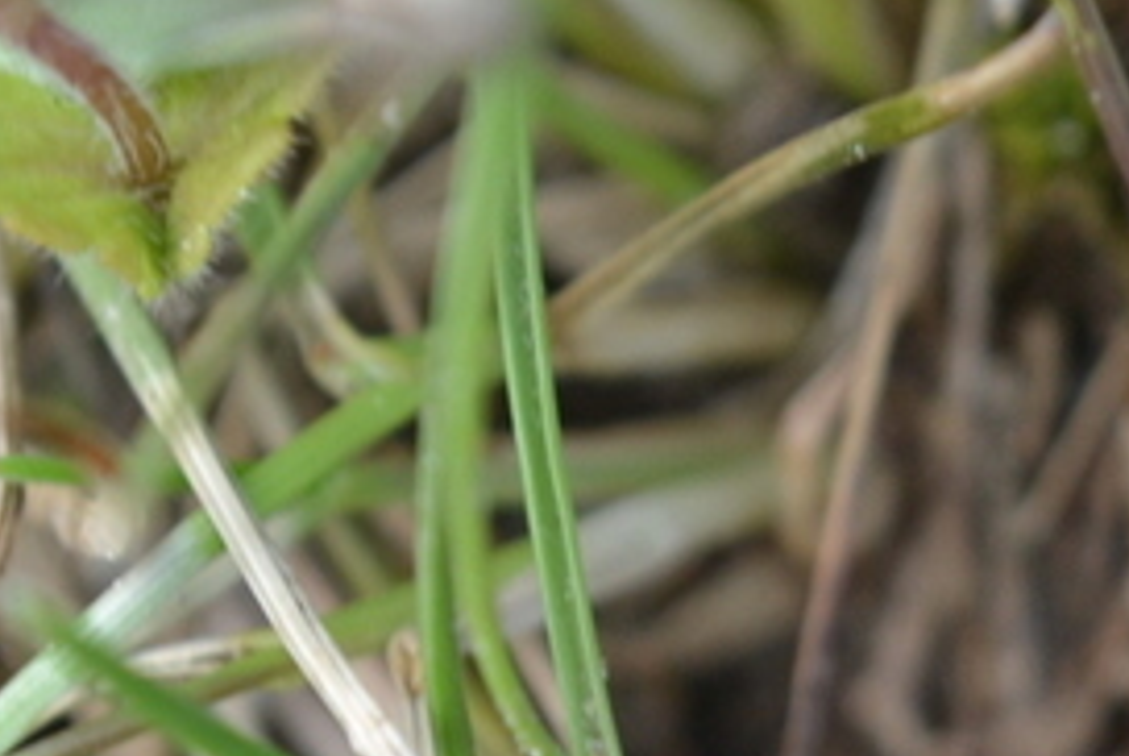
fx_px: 9128
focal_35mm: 291
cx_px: 1183
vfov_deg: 4.7
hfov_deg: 7.0
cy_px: 1142
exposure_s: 1/125
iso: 320
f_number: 8
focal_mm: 55
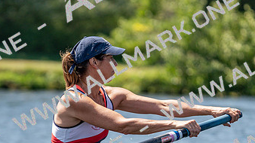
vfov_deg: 2.0
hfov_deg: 3.5
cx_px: 106
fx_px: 4185
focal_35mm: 619
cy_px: 133
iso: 400
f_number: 6.3
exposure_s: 1/2000
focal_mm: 344
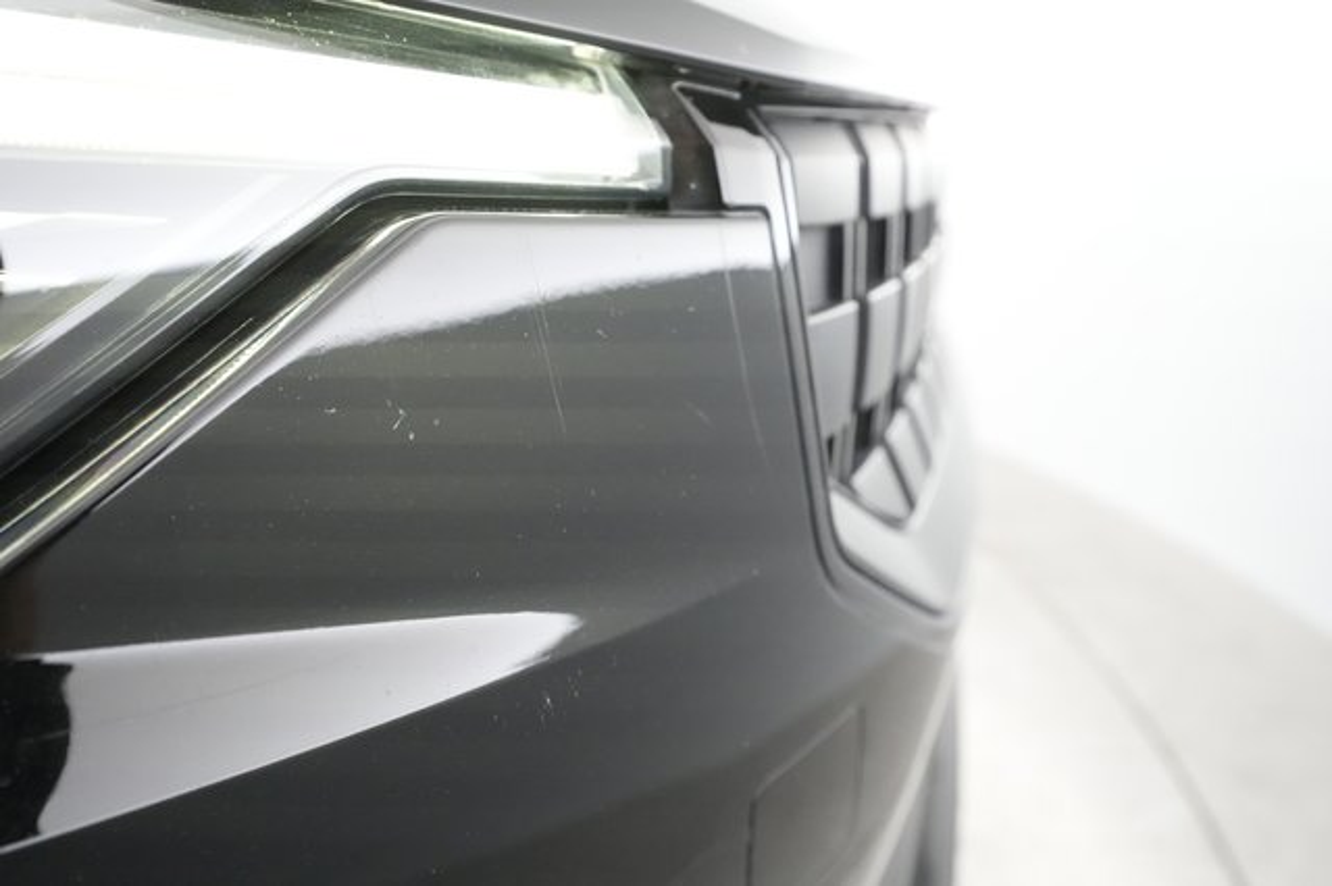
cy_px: 443
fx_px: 1035
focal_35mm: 28
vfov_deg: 46.4
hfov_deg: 65.5
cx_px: 666
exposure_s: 1/80
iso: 10000
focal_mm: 28
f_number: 5.6
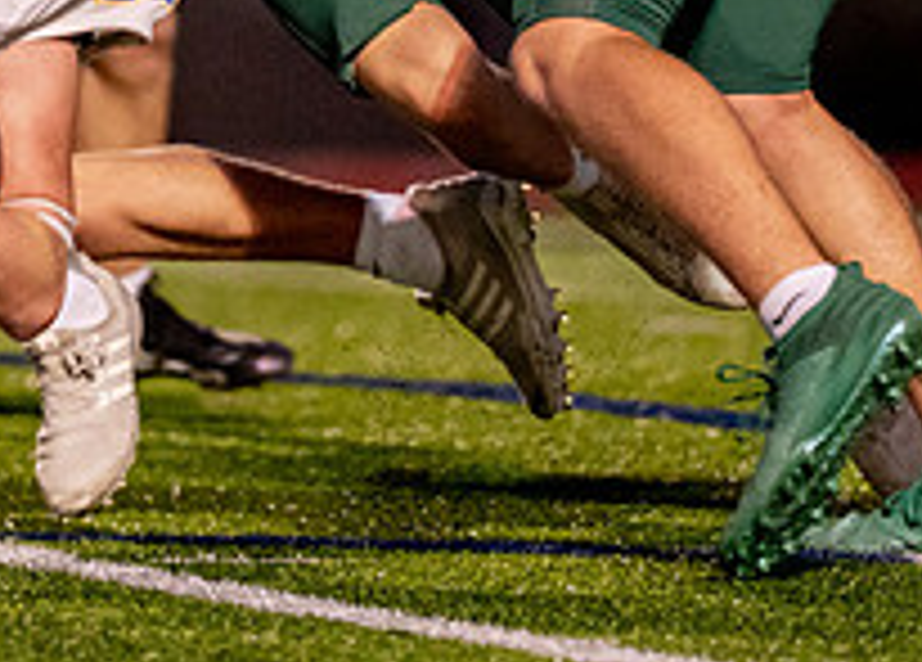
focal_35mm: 798
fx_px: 20924
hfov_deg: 2.5
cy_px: -472
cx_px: 175
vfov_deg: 1.8
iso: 3200
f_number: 2.8
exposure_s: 1/1000
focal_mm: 200
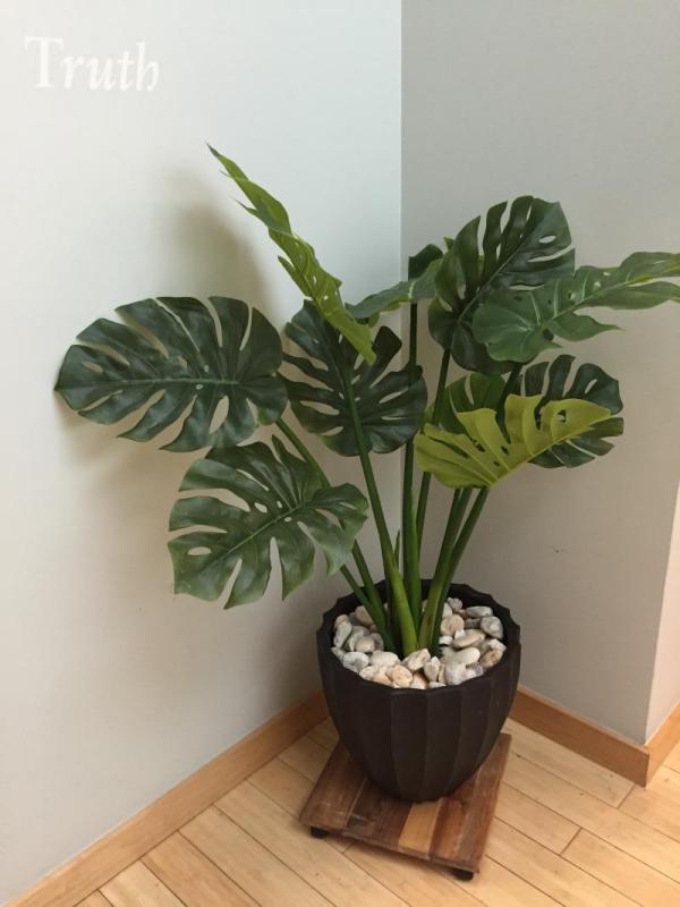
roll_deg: +2.2
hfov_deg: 48.2
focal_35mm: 29
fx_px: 760
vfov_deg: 61.7
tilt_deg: -21.8
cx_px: 340
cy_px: 454
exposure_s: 1/30
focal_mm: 4.15
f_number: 2.2
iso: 160
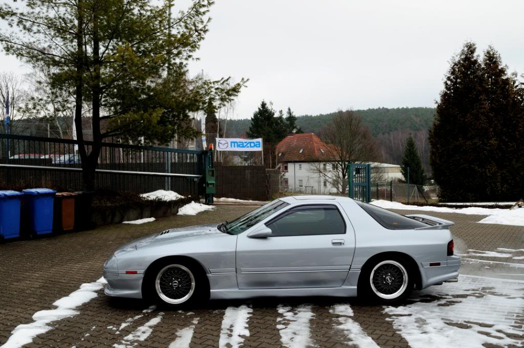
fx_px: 567
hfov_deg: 49.6
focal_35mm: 39
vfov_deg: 34.1
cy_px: 174
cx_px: 262
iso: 250
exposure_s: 1/50
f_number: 14
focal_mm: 26
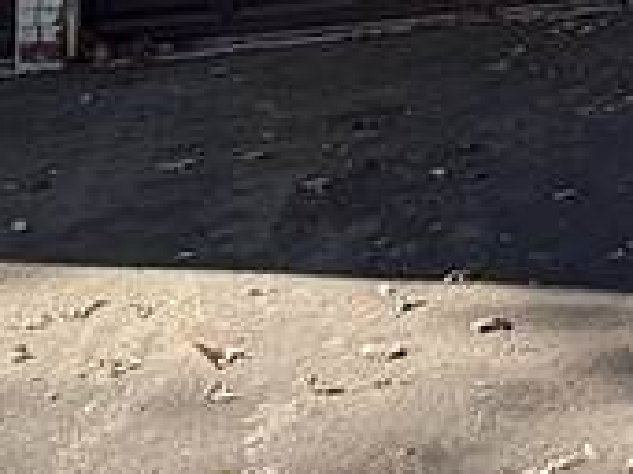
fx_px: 1535
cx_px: 766
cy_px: -478
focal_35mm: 84
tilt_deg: +10.9
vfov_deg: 14.5
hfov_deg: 21.6
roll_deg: +3.8
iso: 50
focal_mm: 2.22
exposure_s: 1/99
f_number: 2.2
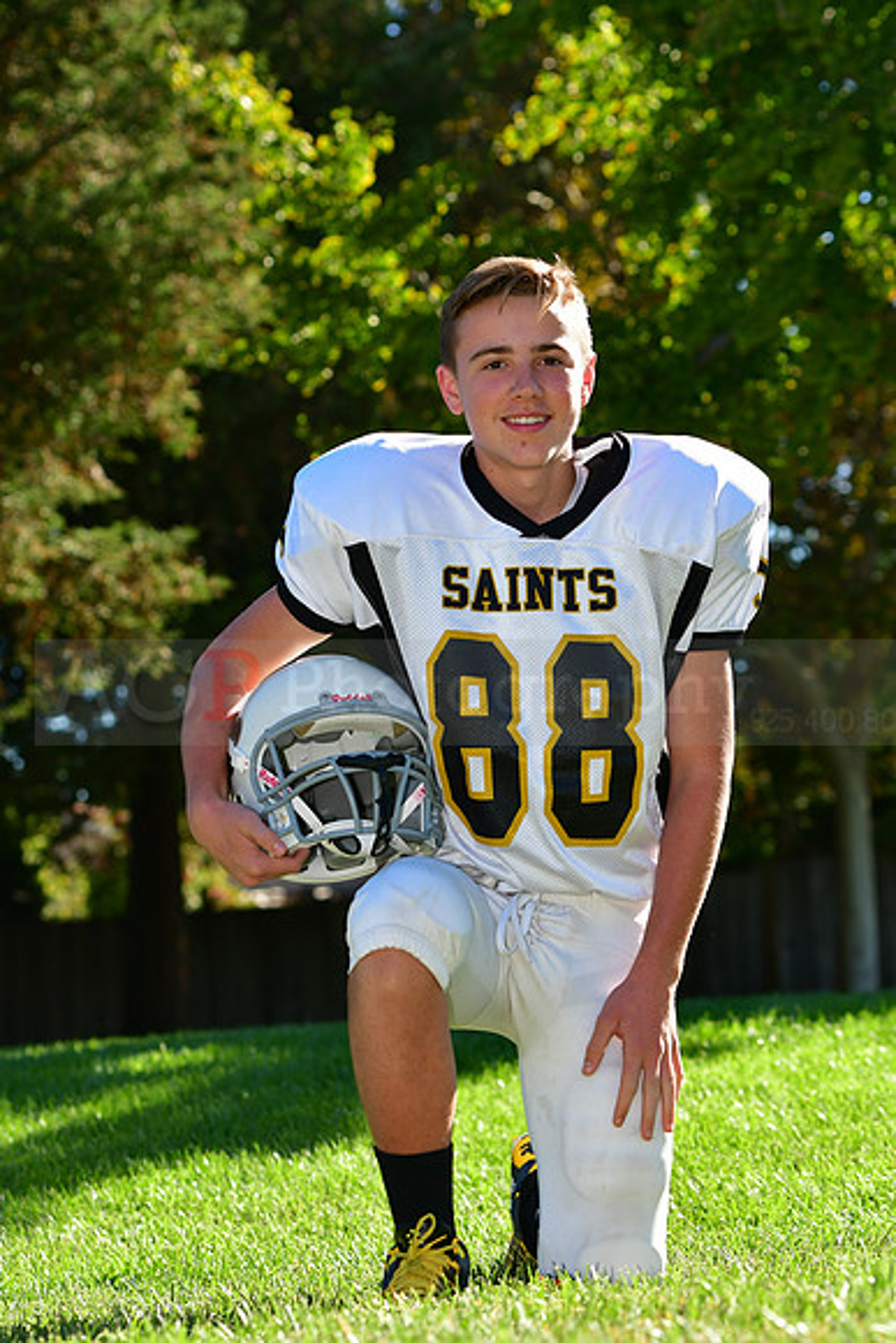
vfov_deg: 17.5
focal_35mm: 117
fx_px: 4365
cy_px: 672
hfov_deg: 11.7
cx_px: 448
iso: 400
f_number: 4.5
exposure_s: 1/1250
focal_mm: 78
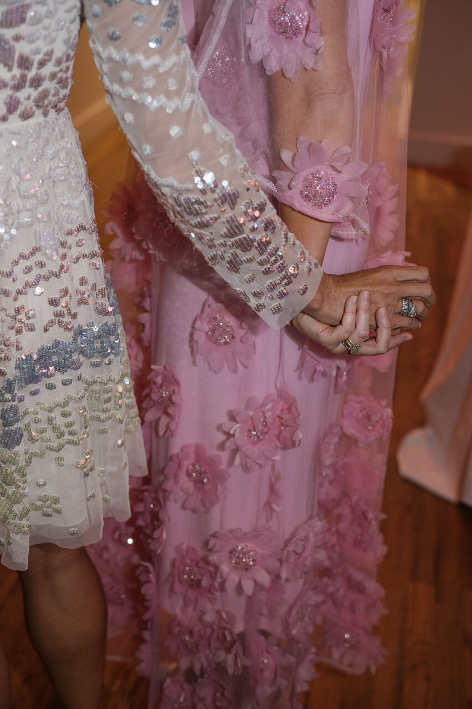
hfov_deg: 27.0
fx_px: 984
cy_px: 354
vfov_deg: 39.6
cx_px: 236
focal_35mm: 50
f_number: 3.2
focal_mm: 50
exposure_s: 1/200
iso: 2500
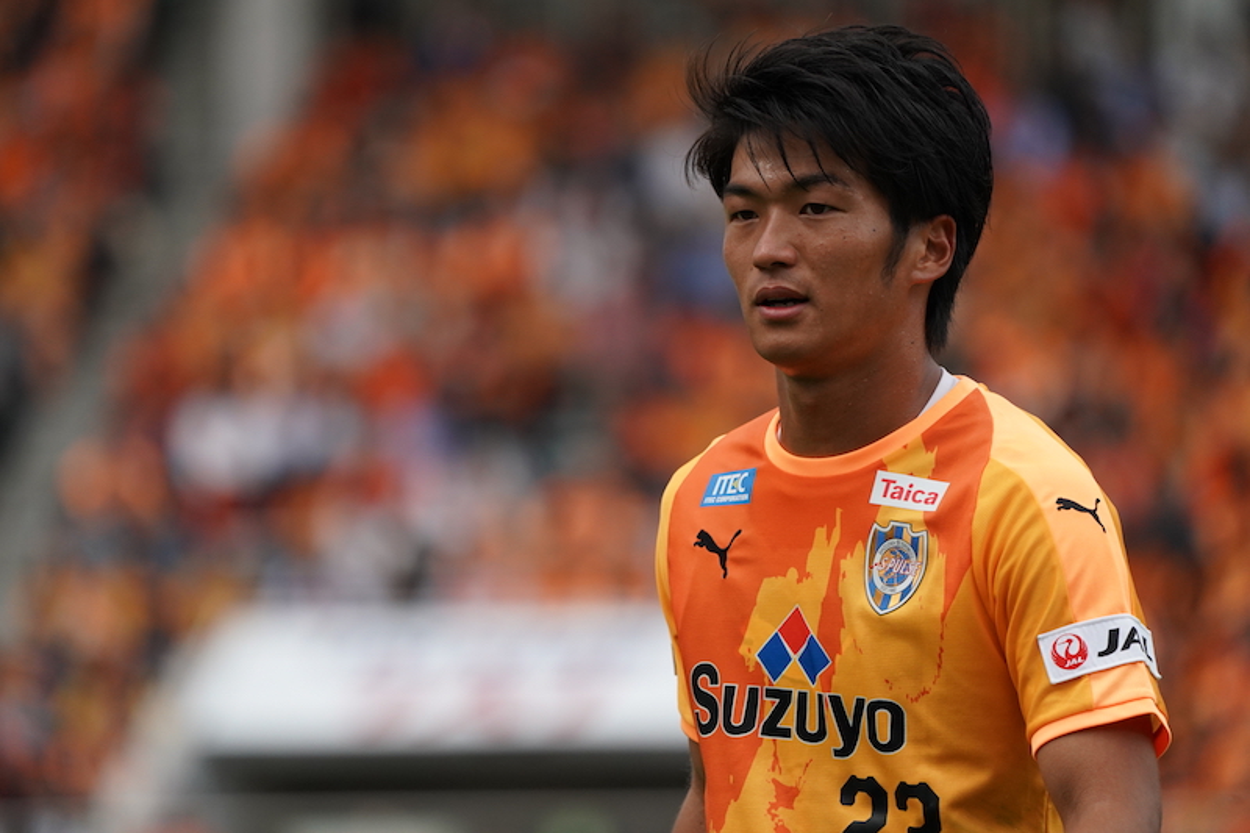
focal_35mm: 400
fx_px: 13885
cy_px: 416
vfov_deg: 3.4
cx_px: 625
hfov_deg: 5.2
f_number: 5.6
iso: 1600
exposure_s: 1/1250
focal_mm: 400
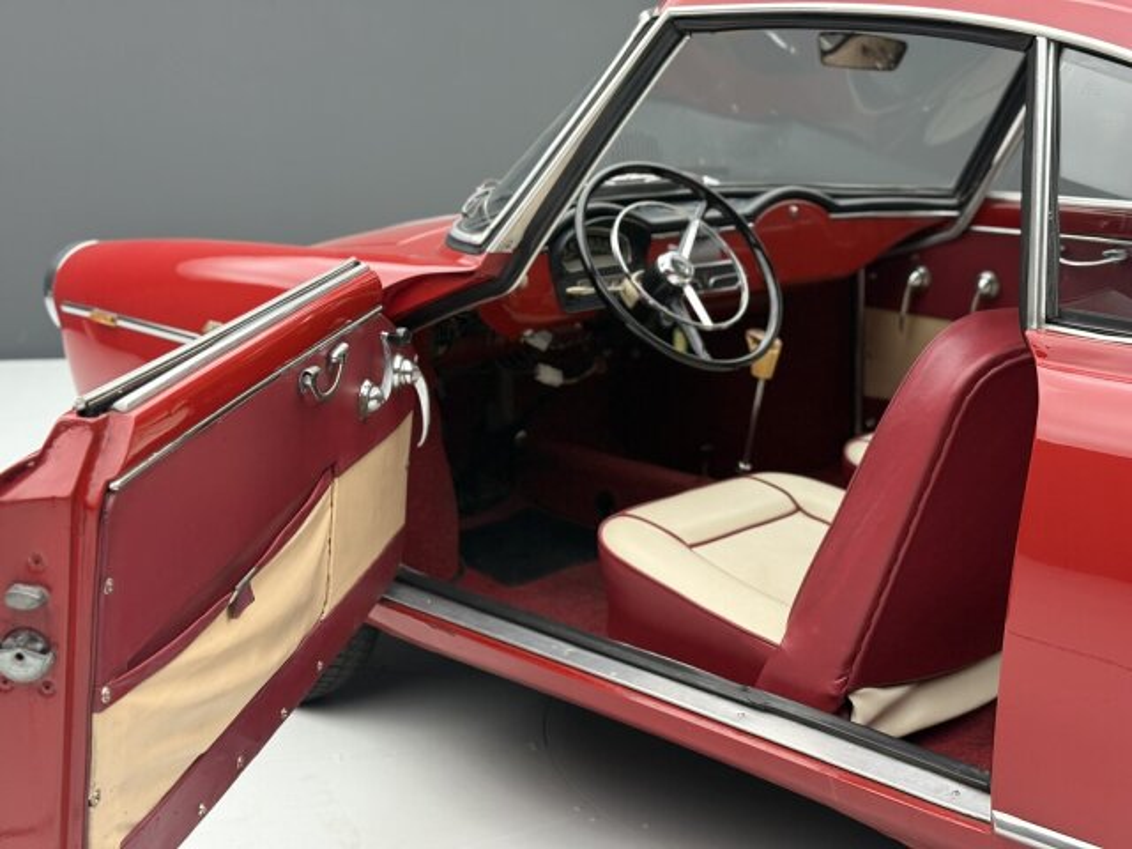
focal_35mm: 48
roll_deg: -0.4
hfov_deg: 39.7
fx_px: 1570
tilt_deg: -13.3
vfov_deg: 30.3
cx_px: 566
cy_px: 424
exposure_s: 1/50
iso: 200
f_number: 1.78
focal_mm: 6.76
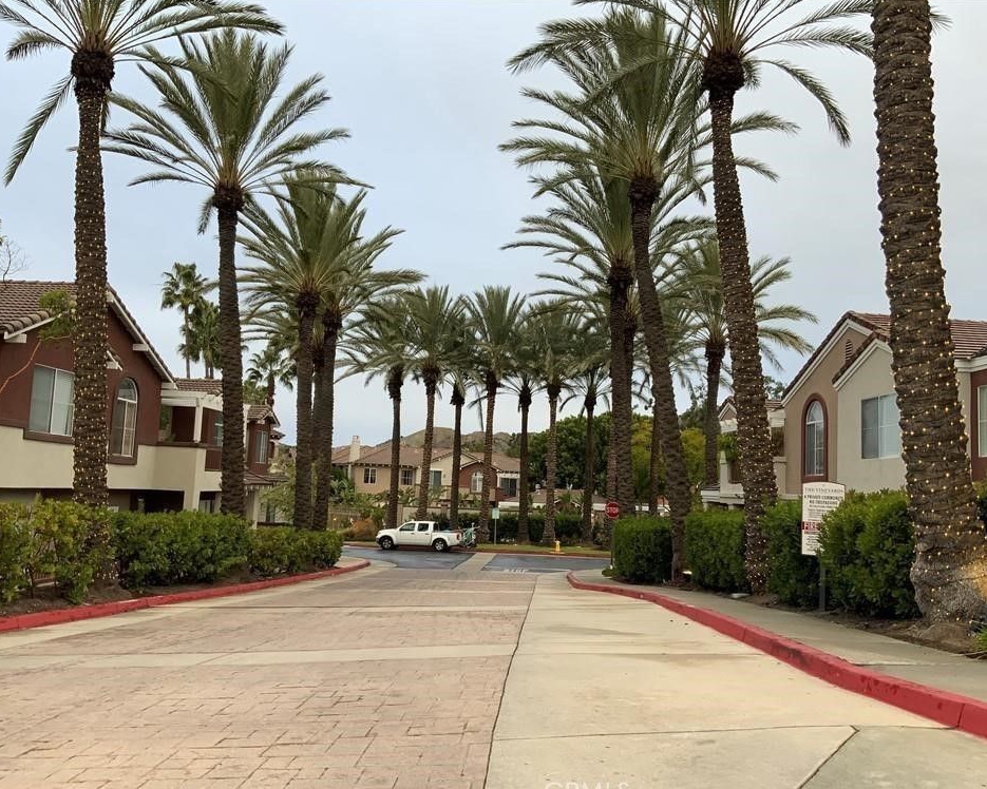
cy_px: 402
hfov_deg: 57.2
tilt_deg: +5.9
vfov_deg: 47.1
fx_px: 906
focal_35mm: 31
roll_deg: -2.7
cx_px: 517
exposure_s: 1/143
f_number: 1.8
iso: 16
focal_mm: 3
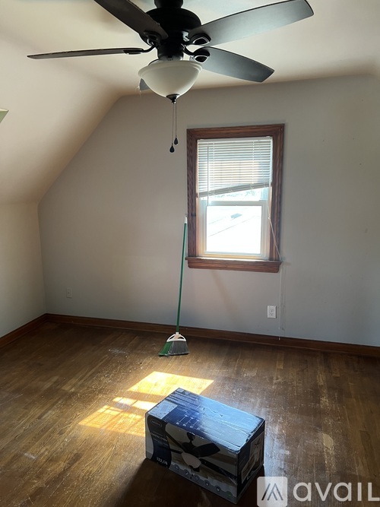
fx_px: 381
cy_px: 254
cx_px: 190
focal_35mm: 26
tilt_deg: -10.5
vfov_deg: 67.3
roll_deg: +0.6
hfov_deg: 53.0
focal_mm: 5.7
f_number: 1.5
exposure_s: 1/95
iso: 125
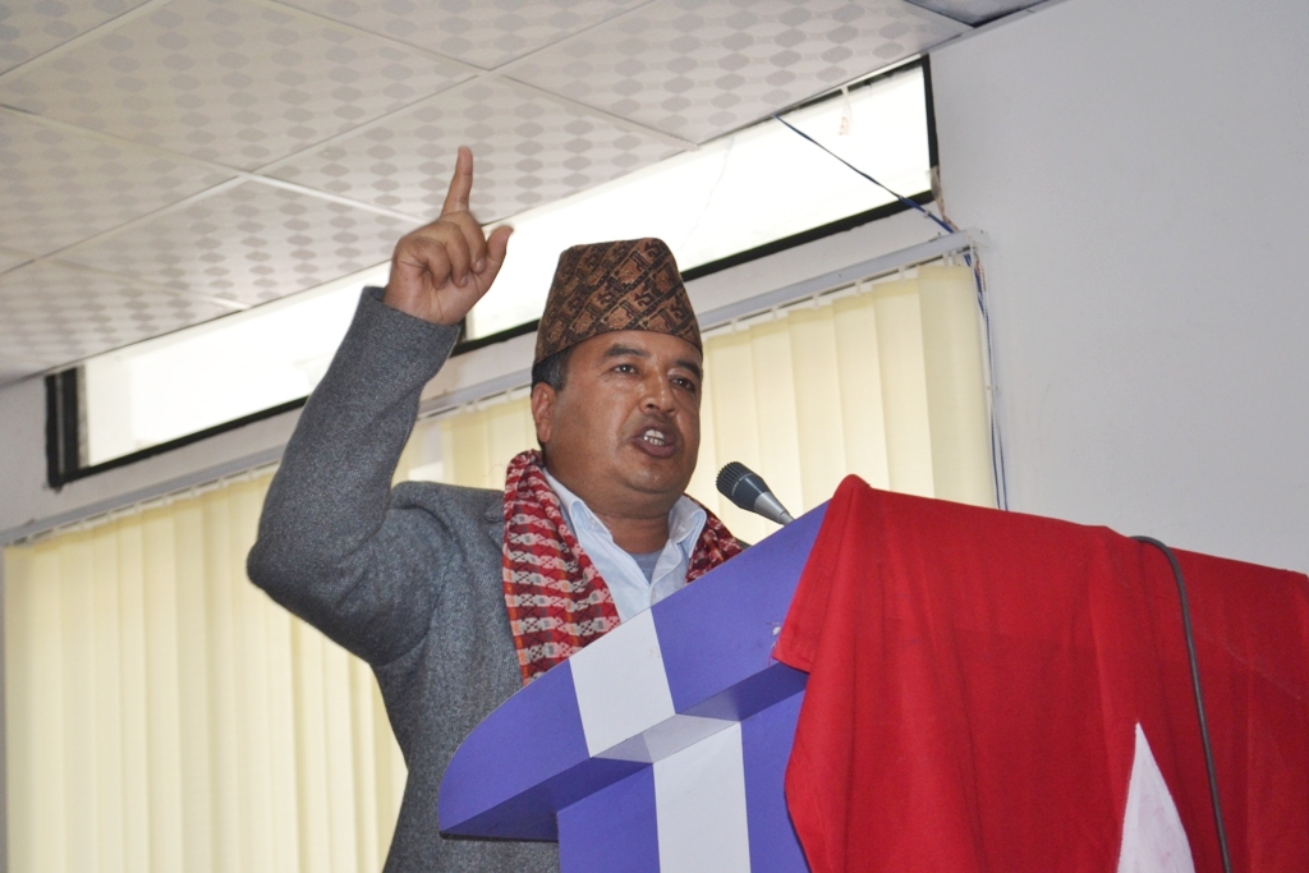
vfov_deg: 16.6
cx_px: 654
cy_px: 436
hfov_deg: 24.6
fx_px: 3000
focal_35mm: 82
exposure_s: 1/60
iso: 500
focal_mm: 55
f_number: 5.6
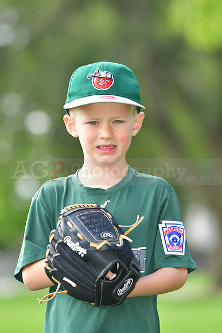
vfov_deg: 7.8
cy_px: 166
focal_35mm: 262
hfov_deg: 5.2
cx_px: 111
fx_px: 2426
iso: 500
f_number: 4
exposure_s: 1/1250
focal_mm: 175
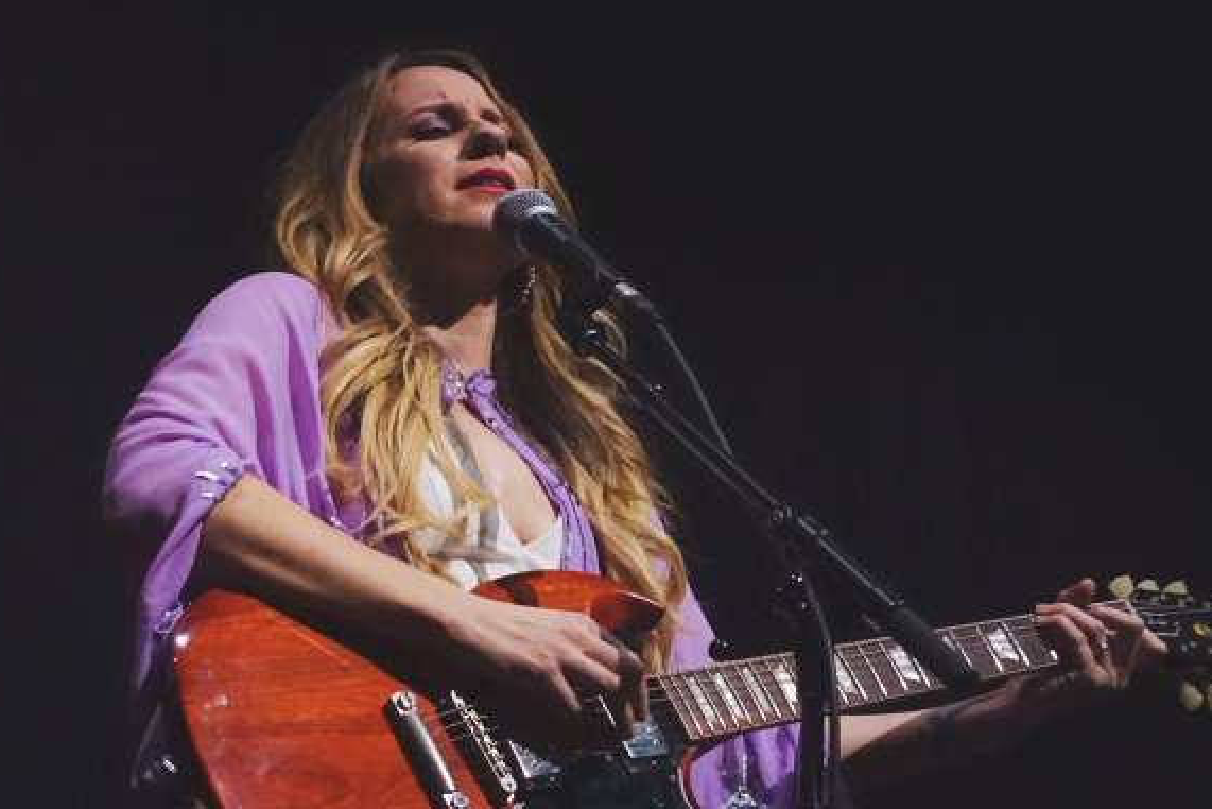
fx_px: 3300
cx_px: 616
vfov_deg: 14.0
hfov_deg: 20.8
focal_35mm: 98
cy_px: 526
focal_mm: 25.7
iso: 1250
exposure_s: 1/60
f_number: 2.8
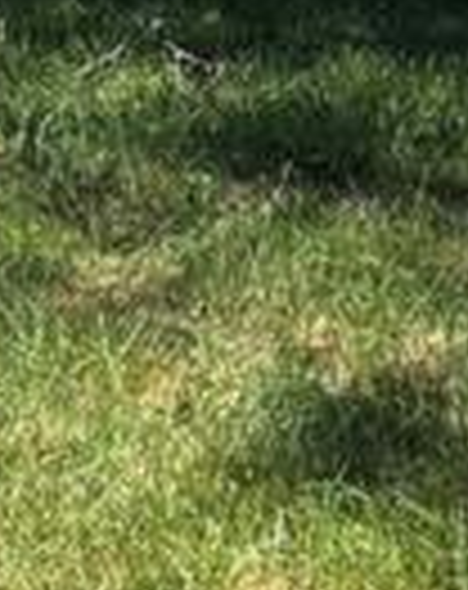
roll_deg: -0.2
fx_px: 3462
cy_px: -748
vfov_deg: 8.9
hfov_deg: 6.1
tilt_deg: +4.6
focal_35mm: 199
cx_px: -1580
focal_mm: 5.96
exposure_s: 1/2571
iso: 50
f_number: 1.6
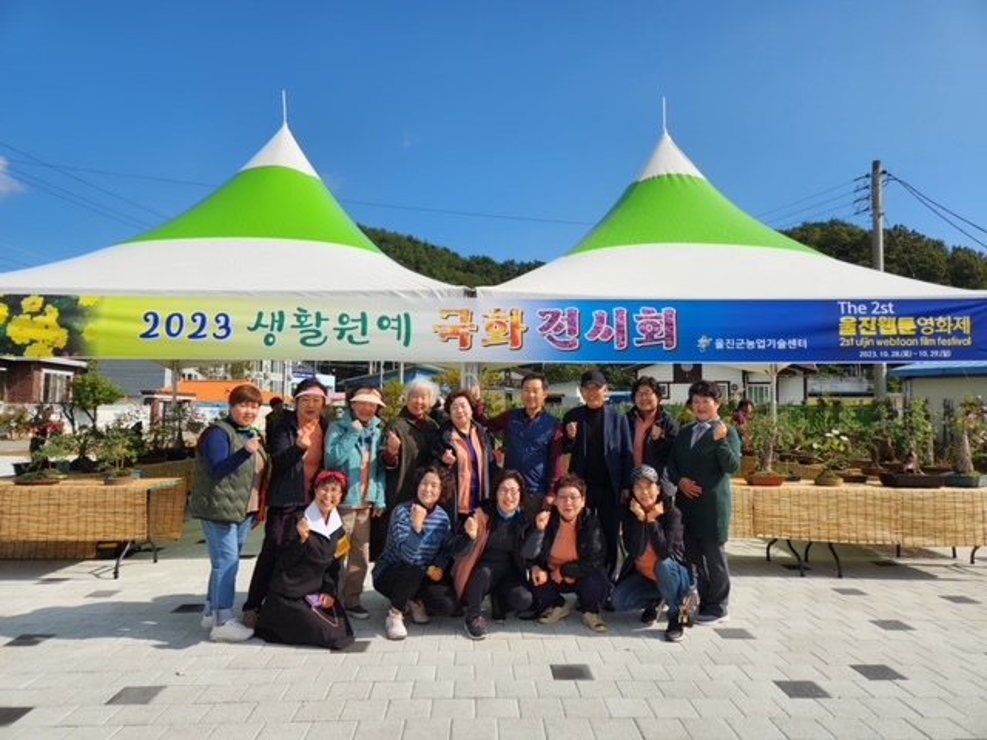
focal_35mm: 23
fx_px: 656
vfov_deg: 58.9
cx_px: 494
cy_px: 370
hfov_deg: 73.9
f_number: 1.8
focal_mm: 5.4
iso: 20
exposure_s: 1/2483
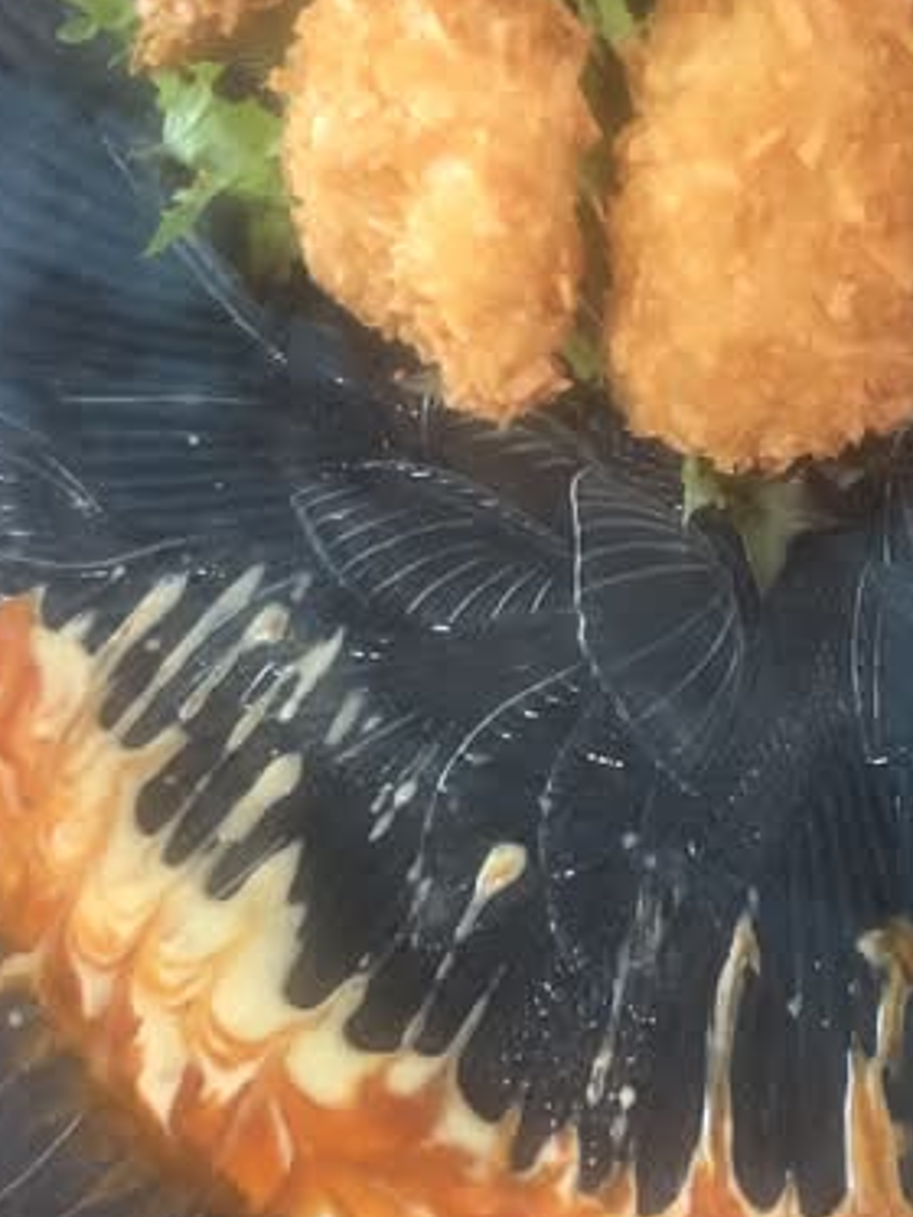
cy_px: 582
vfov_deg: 34.9
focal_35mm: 55
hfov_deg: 26.0
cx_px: 743
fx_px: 1933
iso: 100
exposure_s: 1/6
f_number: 1.8
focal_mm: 4
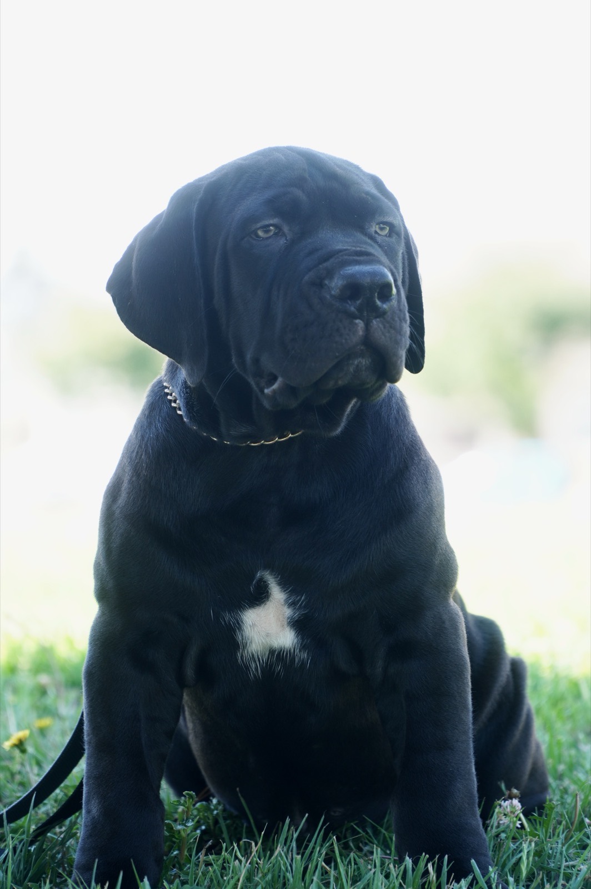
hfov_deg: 9.0
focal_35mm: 152
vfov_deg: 13.6
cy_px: 444
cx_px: 296
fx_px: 3737
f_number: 4
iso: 125
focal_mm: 101
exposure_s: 1/90
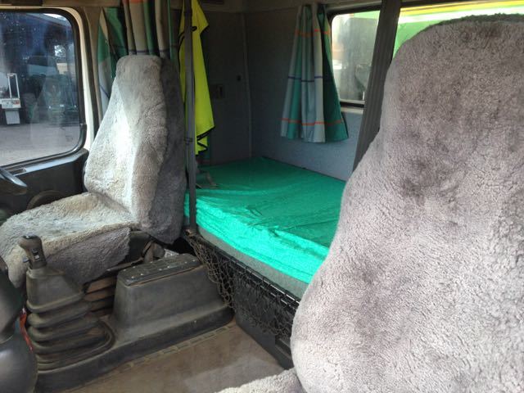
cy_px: 196
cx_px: 262
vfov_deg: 42.9
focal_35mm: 33
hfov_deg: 55.4
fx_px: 500
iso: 80
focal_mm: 4.12
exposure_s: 1/120
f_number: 2.4
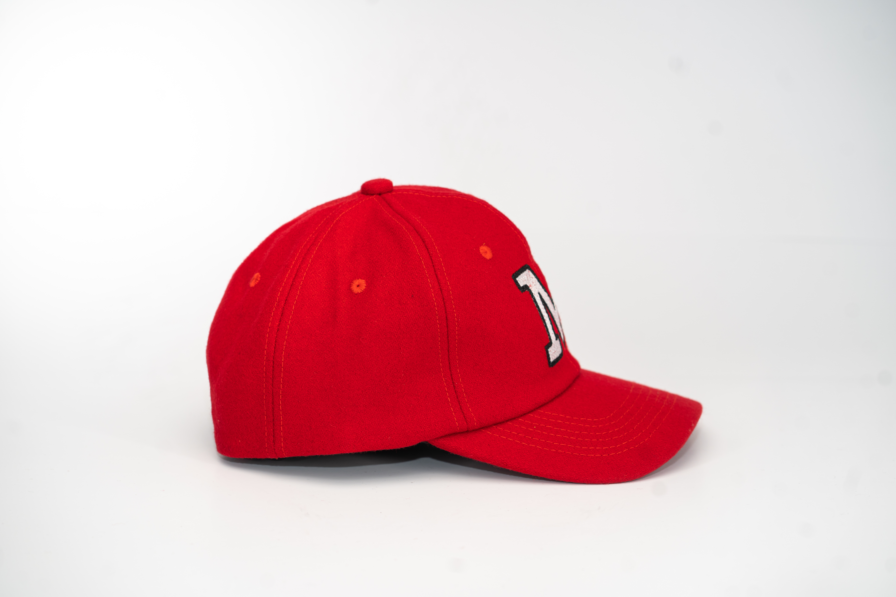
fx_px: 2115
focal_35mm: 85
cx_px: 448
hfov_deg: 23.9
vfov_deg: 16.1
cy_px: 298
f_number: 5
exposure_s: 1/200
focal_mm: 85
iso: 160
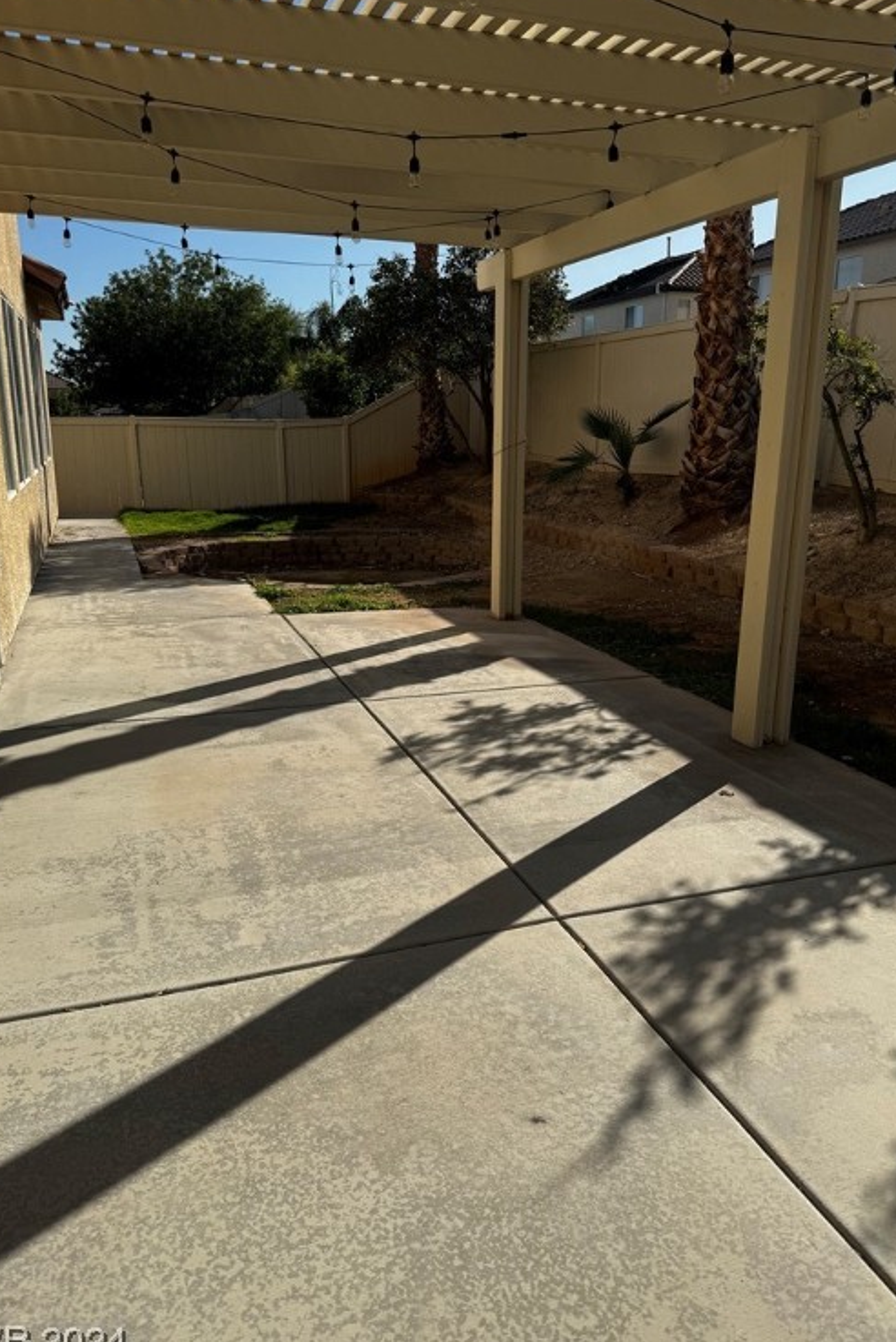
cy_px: 672
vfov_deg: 69.4
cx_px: 470
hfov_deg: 49.6
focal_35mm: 26
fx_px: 970
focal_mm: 6.86
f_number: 1.78
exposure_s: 1/6410
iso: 80
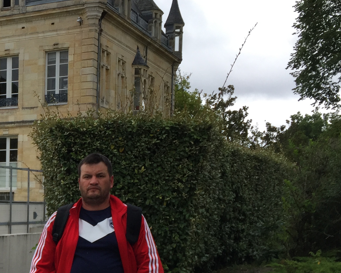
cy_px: 232
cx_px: -48
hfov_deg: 24.7
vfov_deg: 21.2
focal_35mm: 71
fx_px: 717
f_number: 2.2
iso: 32
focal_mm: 4.15
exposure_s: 1/1099
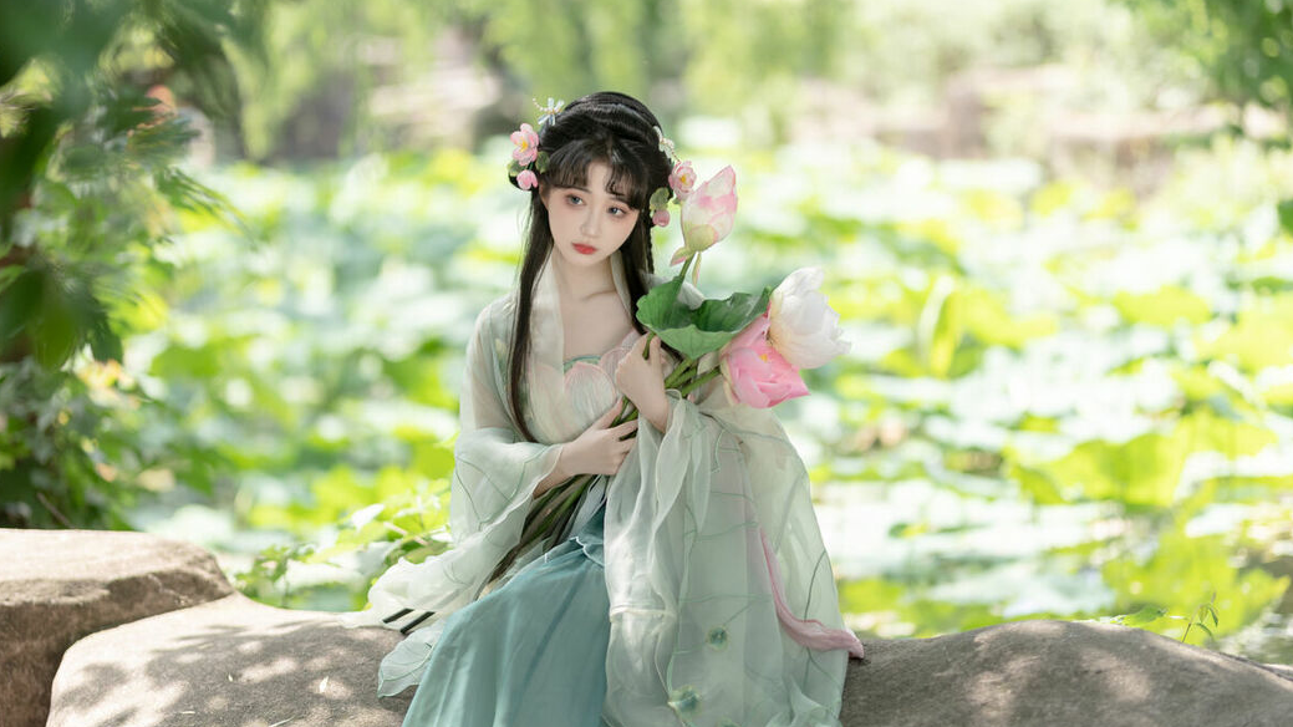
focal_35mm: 90
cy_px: 371
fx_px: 3085
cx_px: 648
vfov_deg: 13.4
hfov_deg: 23.7
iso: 200
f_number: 1.4
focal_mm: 85
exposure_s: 1/1600
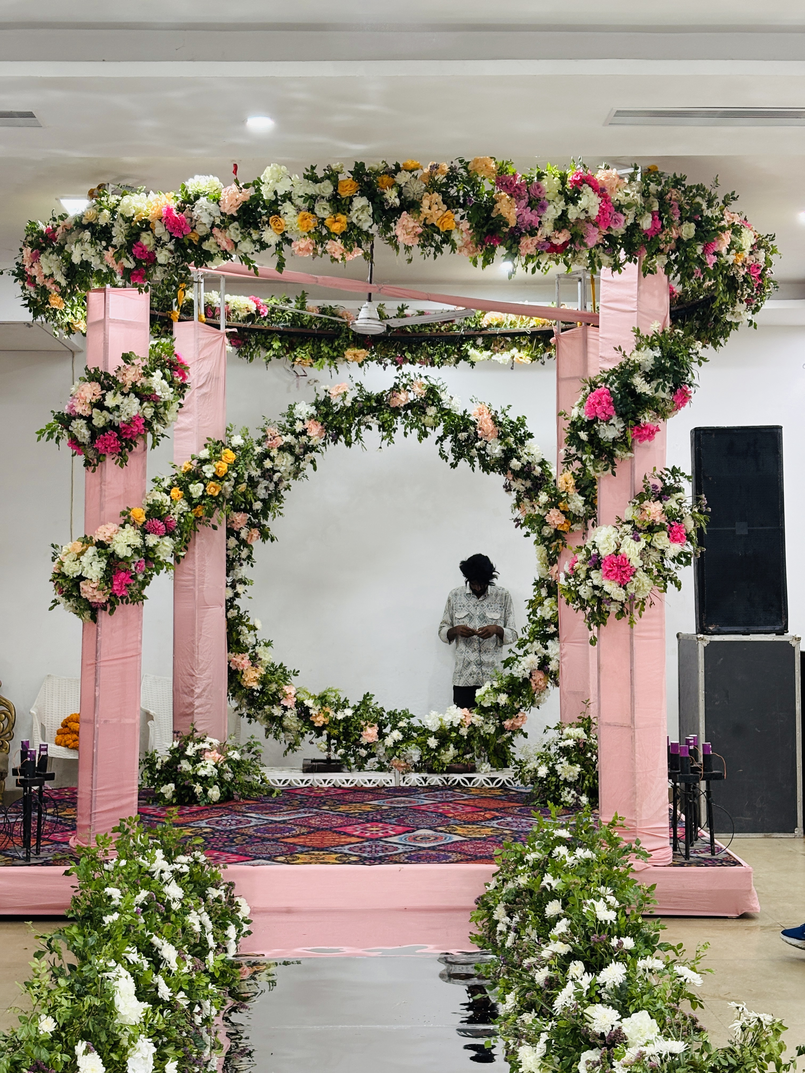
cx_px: 402
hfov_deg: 28.0
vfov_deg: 36.8
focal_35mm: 52
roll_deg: -0.1
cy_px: 536
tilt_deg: +1.0
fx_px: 1612
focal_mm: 5.96
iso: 80
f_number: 1.6
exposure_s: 1/51
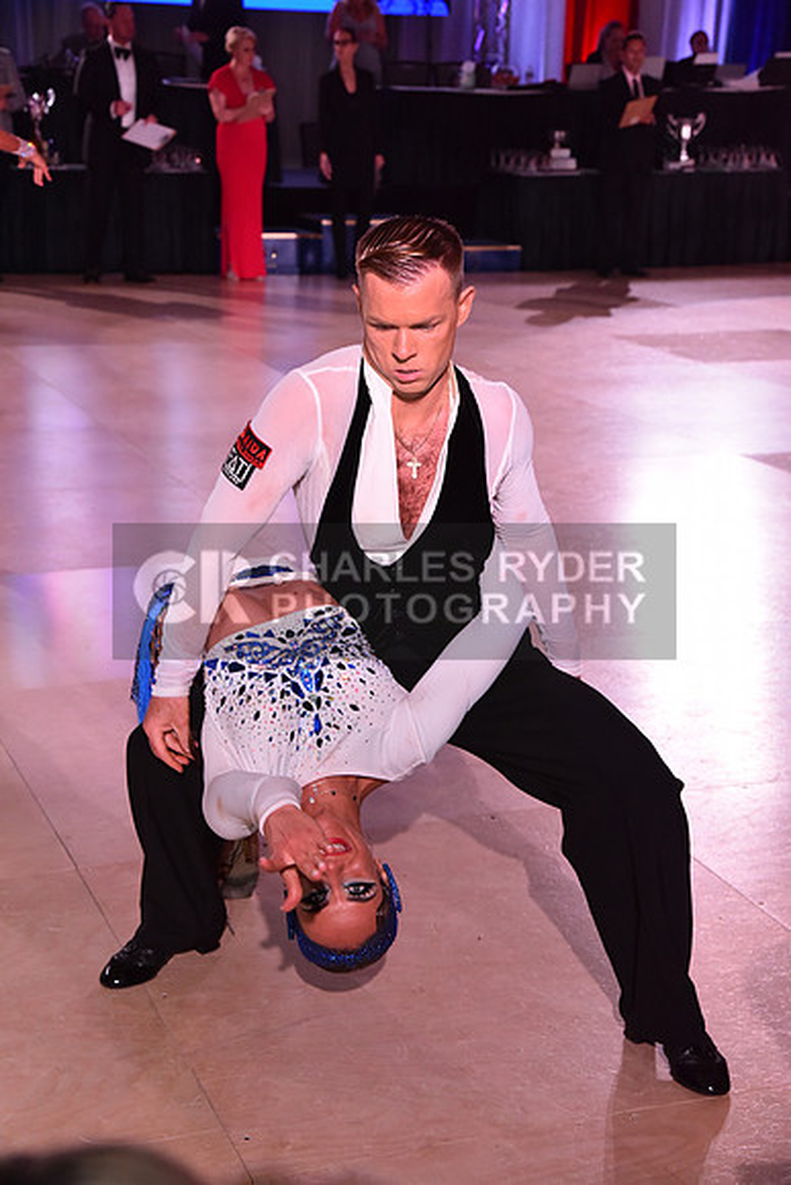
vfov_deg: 32.4
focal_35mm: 62
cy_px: 592
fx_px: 2042
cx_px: 396
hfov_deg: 21.9
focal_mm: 62
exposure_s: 1/320
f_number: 7.1
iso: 2500
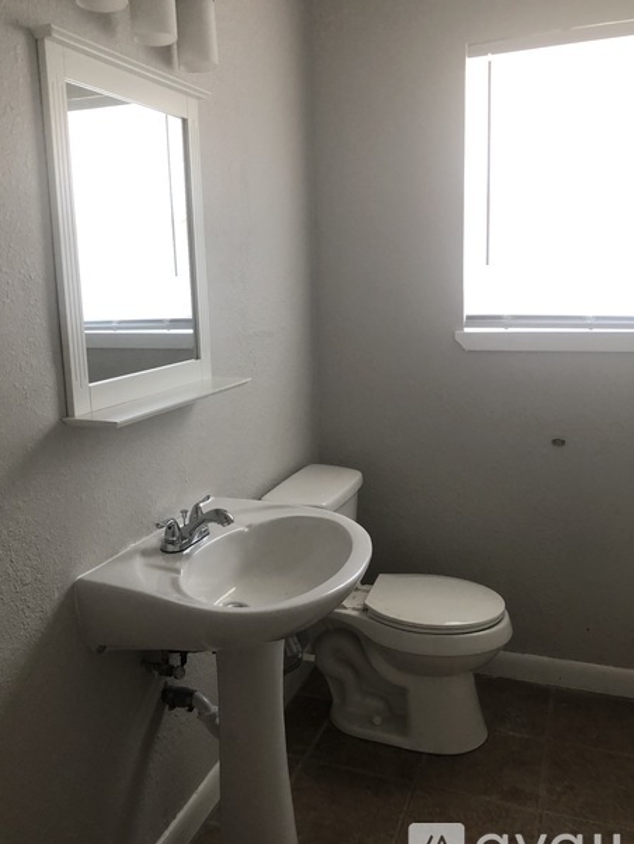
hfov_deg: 45.4
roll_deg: +2.0
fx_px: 756
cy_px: 411
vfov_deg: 58.3
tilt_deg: -9.4
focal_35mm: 31
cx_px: 285
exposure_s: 1/17
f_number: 1.8
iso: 40
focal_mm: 4
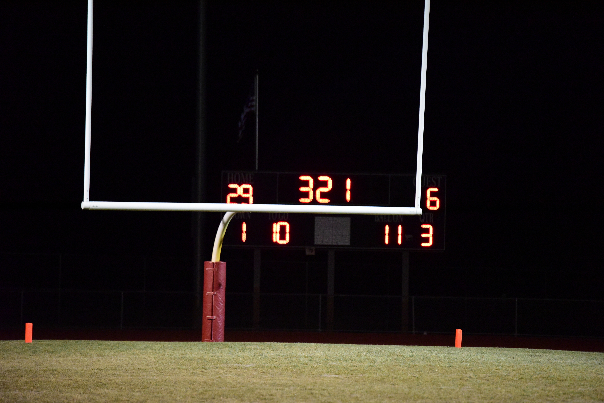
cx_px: 302
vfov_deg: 6.9
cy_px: 202
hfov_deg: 10.3
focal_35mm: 200
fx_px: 3356
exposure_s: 1/800
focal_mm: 200
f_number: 2.8
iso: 10000
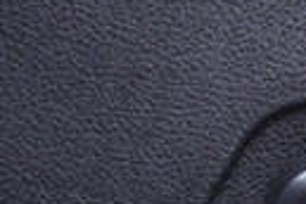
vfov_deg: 8.9
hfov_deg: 11.9
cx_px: 614
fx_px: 1309
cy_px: 6
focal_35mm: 154
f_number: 2.8
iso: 250
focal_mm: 24
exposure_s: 1/40
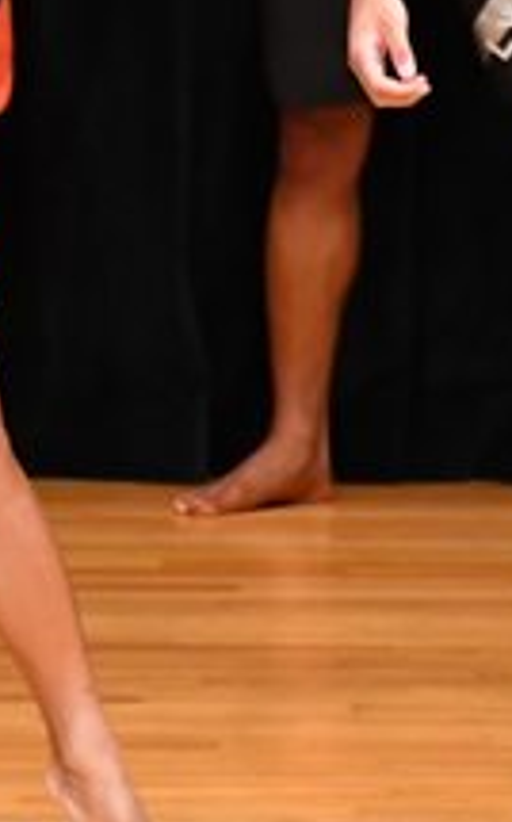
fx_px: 22192
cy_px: 99
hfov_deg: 1.3
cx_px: -36
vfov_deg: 2.1
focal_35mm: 992
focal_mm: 180
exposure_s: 1/400
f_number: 5.6
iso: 4000
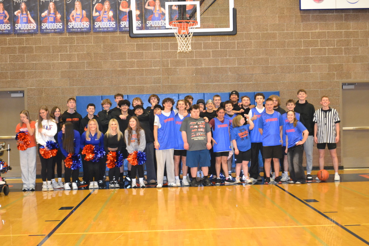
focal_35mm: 52
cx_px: 184
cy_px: 123
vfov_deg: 25.8
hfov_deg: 37.8
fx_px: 538
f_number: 5
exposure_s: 1/60
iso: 2800
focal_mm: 35
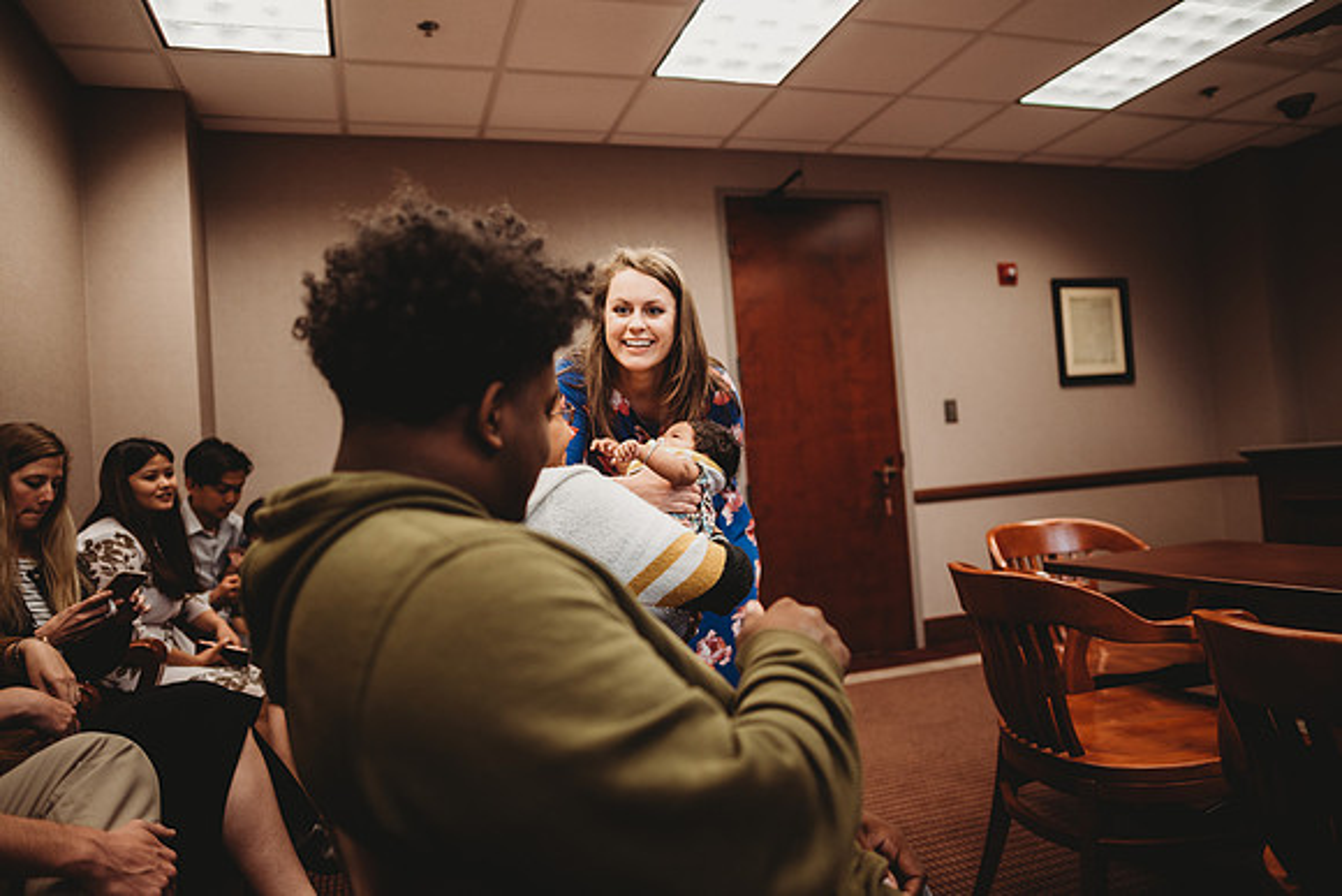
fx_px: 895
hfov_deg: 73.7
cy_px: 448
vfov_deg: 53.2
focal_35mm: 24
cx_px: 671
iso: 500
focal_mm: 24
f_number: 2
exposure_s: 1/250
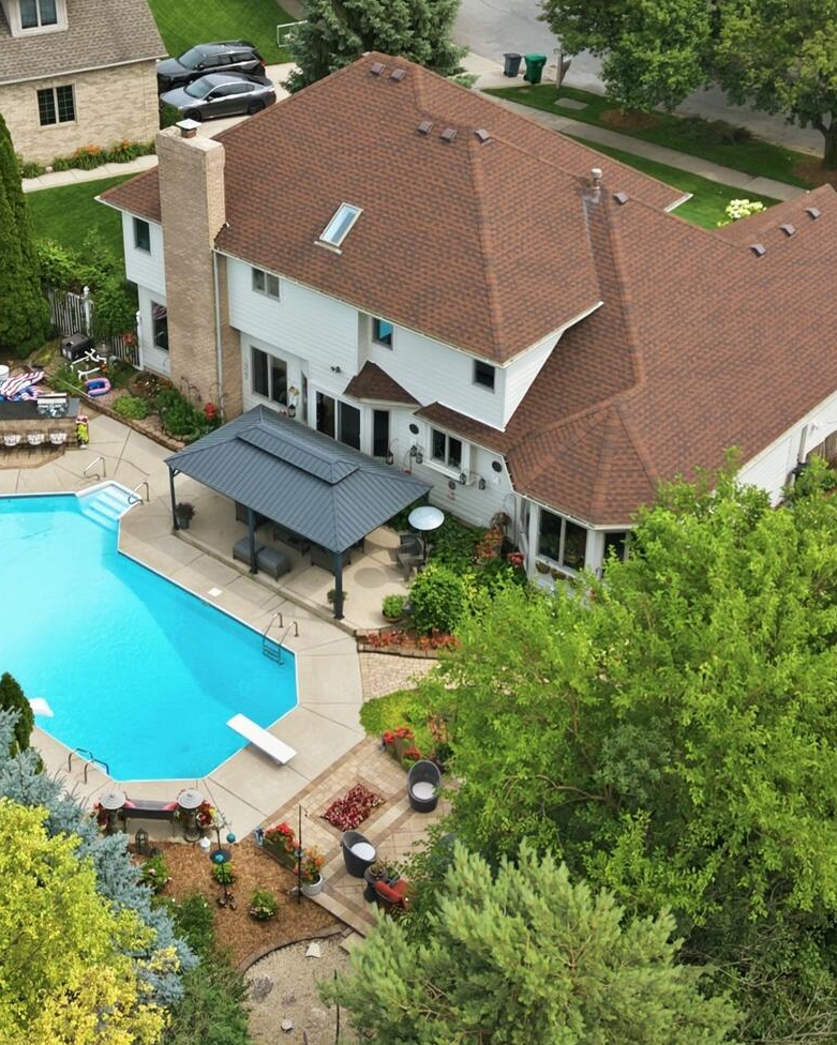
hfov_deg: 25.4
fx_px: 1858
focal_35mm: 60
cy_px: 337
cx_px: 348
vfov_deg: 31.2
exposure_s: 1/3000
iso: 160
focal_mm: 8.7
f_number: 1.8
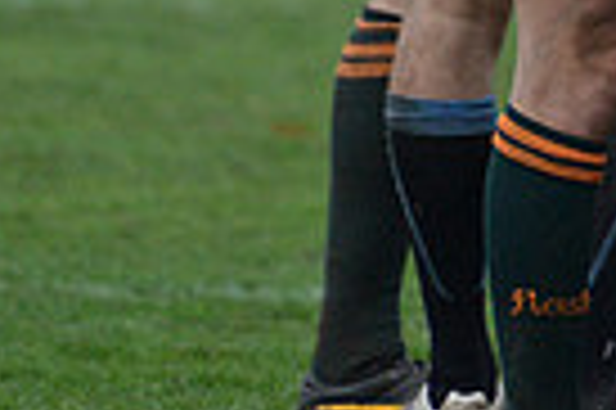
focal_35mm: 1144
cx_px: 1250
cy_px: -403
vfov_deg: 1.2
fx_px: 19552
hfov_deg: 1.8
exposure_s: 1/500
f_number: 4
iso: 2500
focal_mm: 270
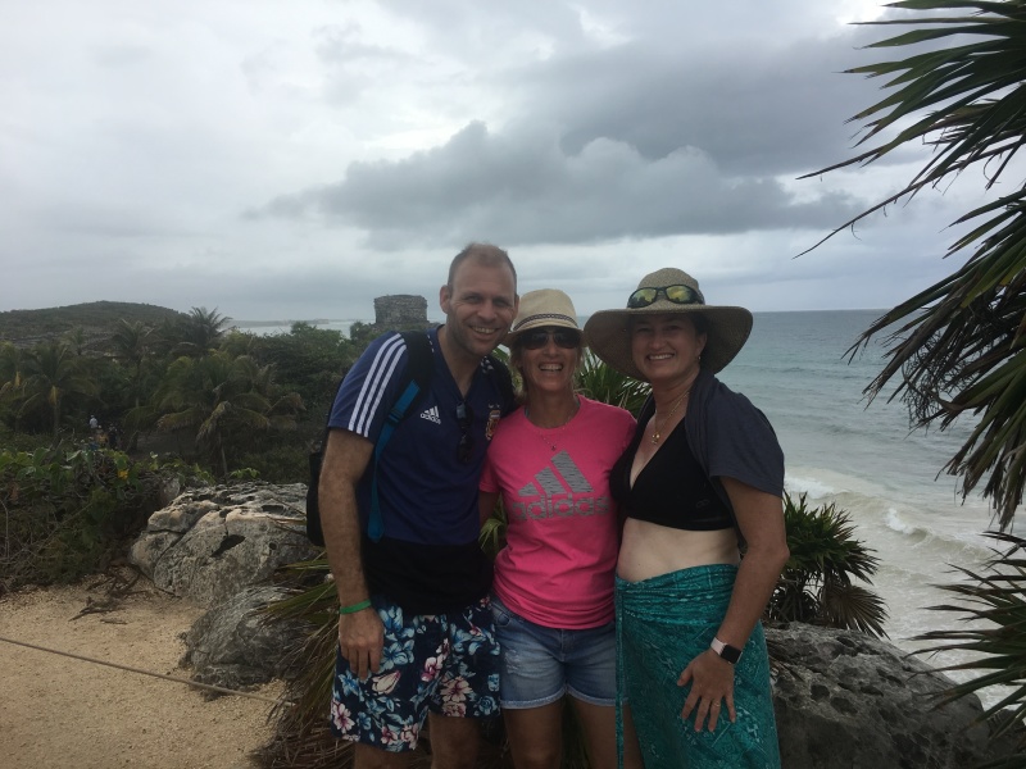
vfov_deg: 48.2
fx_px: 860
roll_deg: +1.1
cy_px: 384
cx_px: 513
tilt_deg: -3.8
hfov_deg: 61.7
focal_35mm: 29
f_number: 2.2
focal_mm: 4.15
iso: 25
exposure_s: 1/725
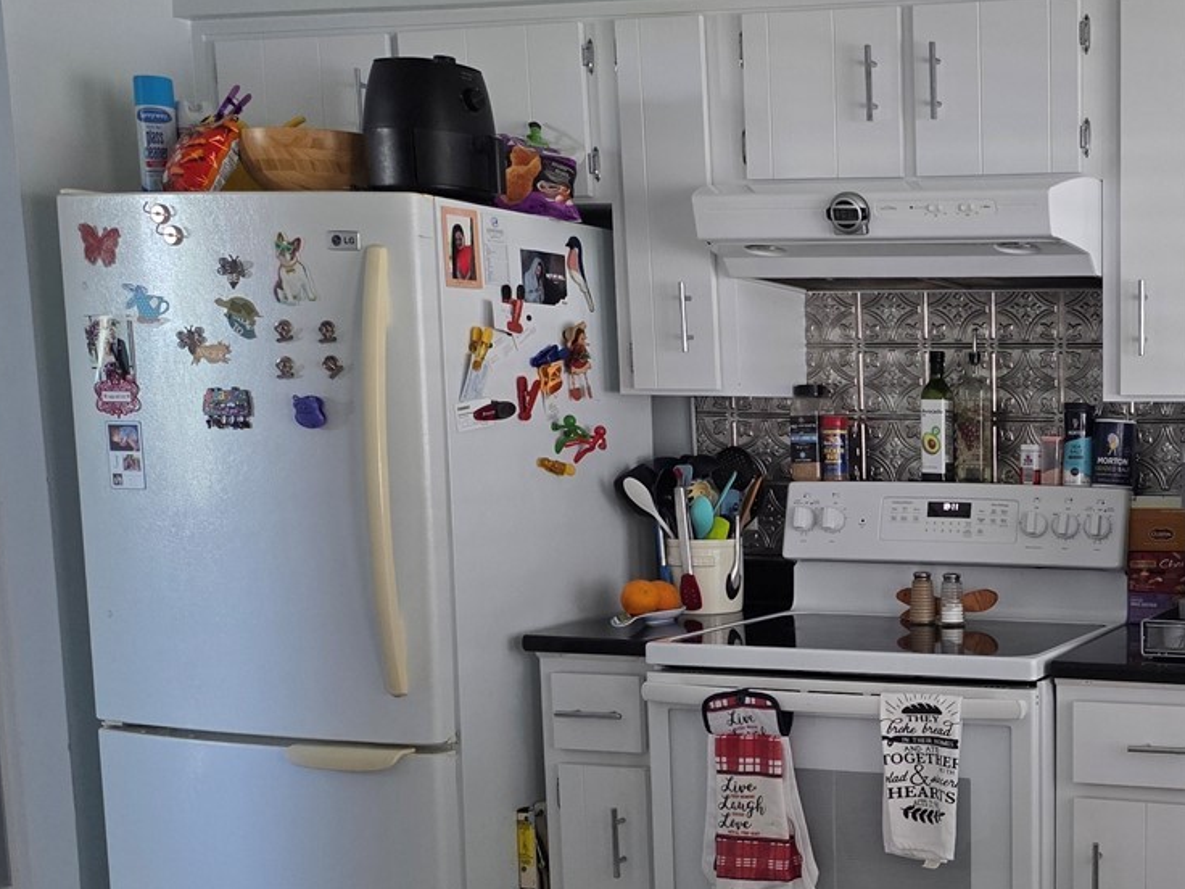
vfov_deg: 28.8
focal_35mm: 50
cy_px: 623
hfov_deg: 35.2
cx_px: 1142
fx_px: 1712
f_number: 1.7
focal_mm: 6.25
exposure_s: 1/120
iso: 250
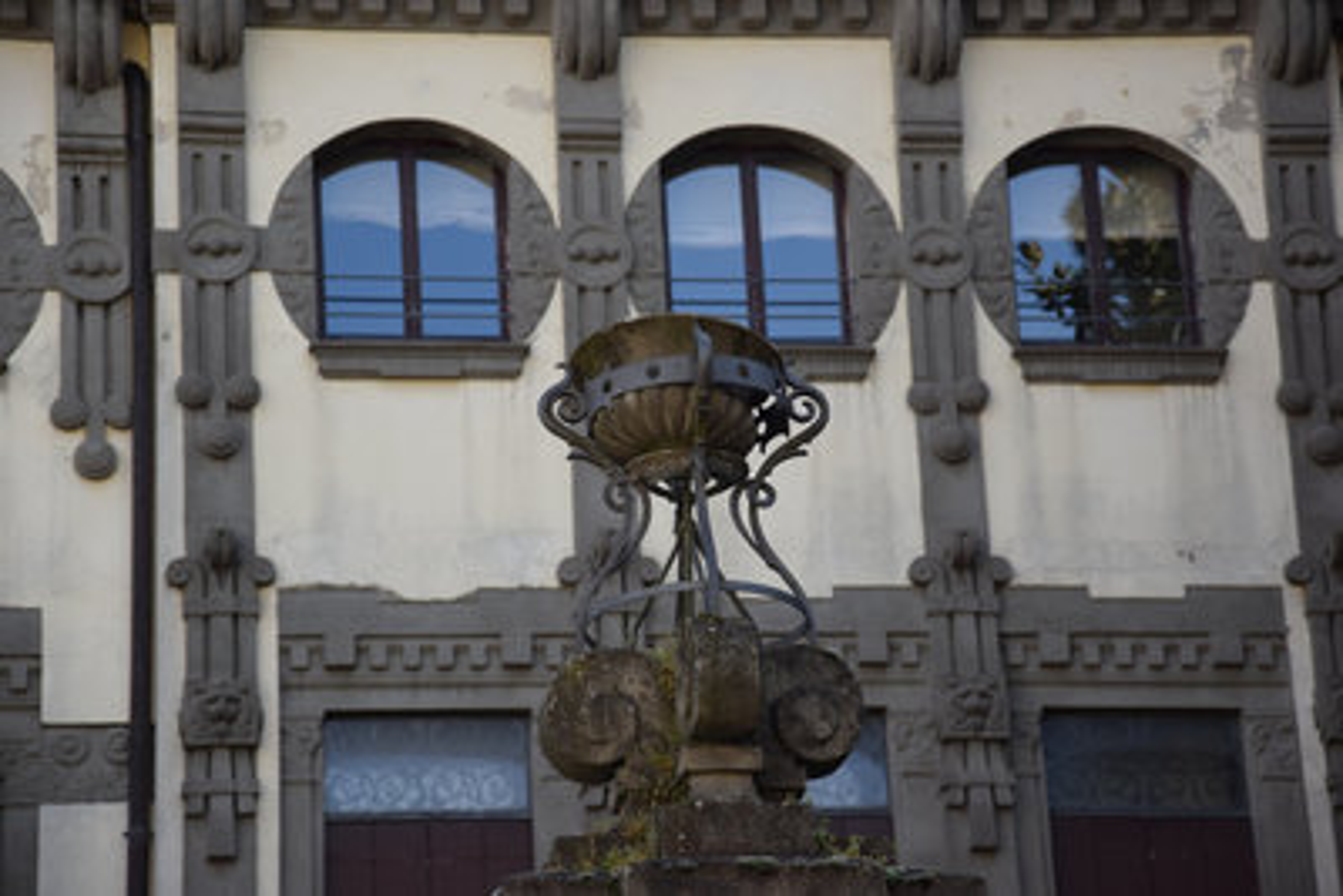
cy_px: 448
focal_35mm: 120
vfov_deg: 11.4
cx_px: 672
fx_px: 4478
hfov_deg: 17.1
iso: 560
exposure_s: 1/1000
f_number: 5.3
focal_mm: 80
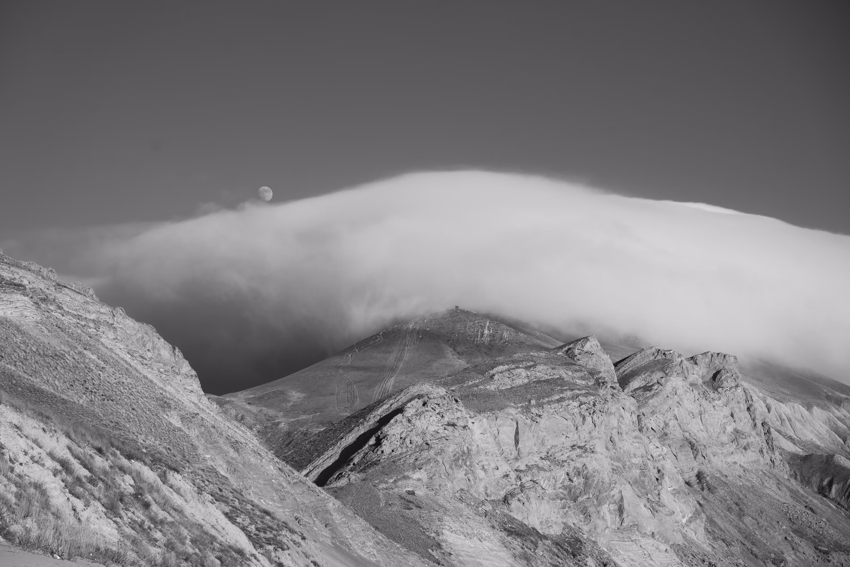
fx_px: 1771
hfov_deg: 27.0
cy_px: 284
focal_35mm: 75
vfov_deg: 18.2
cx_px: 425
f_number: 6.3
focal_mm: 75
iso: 80
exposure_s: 1/500
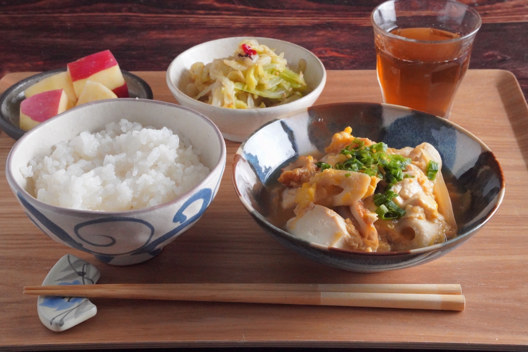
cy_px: 176
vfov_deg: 19.5
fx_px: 1027
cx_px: 264
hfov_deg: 28.8
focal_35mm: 70
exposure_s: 1/40
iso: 25600
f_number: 22
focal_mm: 70
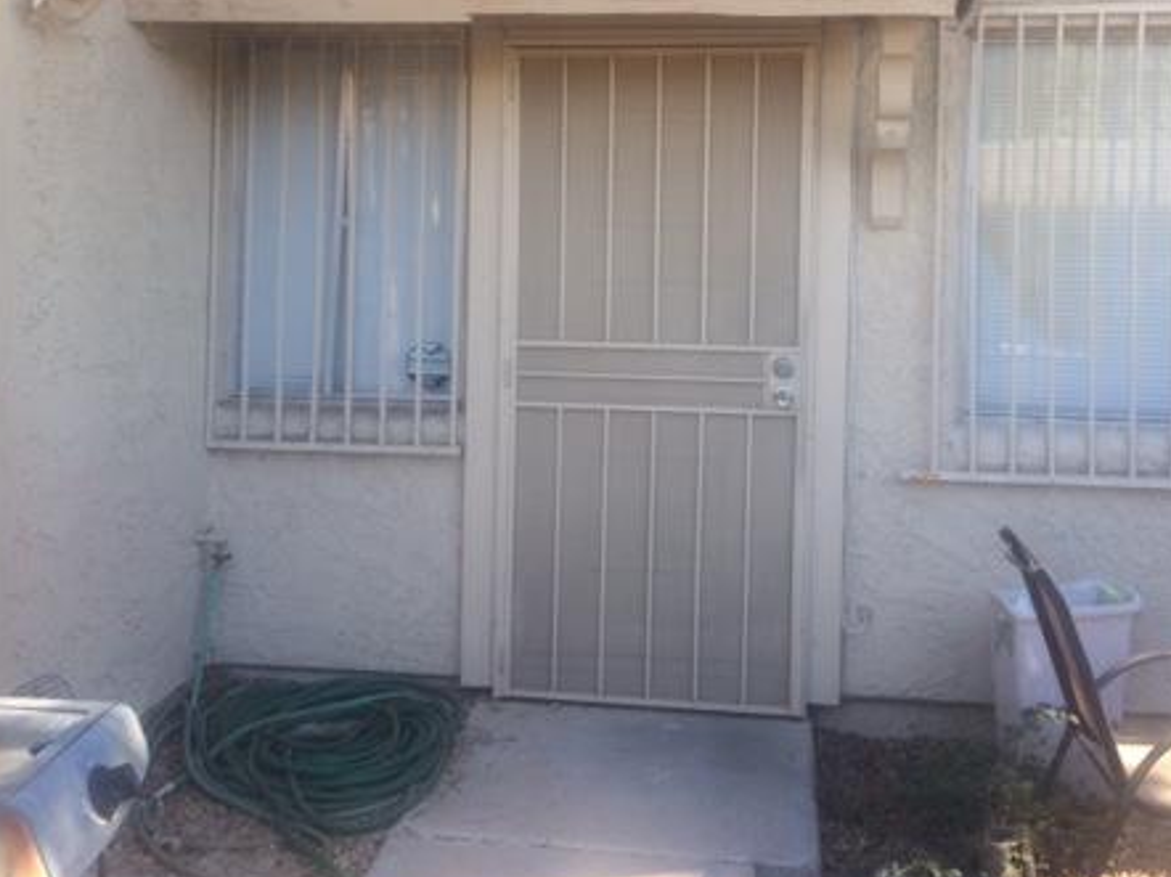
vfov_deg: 33.9
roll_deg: -1.1
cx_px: 609
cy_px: 276
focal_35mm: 42
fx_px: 1420
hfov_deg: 44.8
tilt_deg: -1.4
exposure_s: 1/210
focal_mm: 4.15
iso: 32
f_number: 2.2
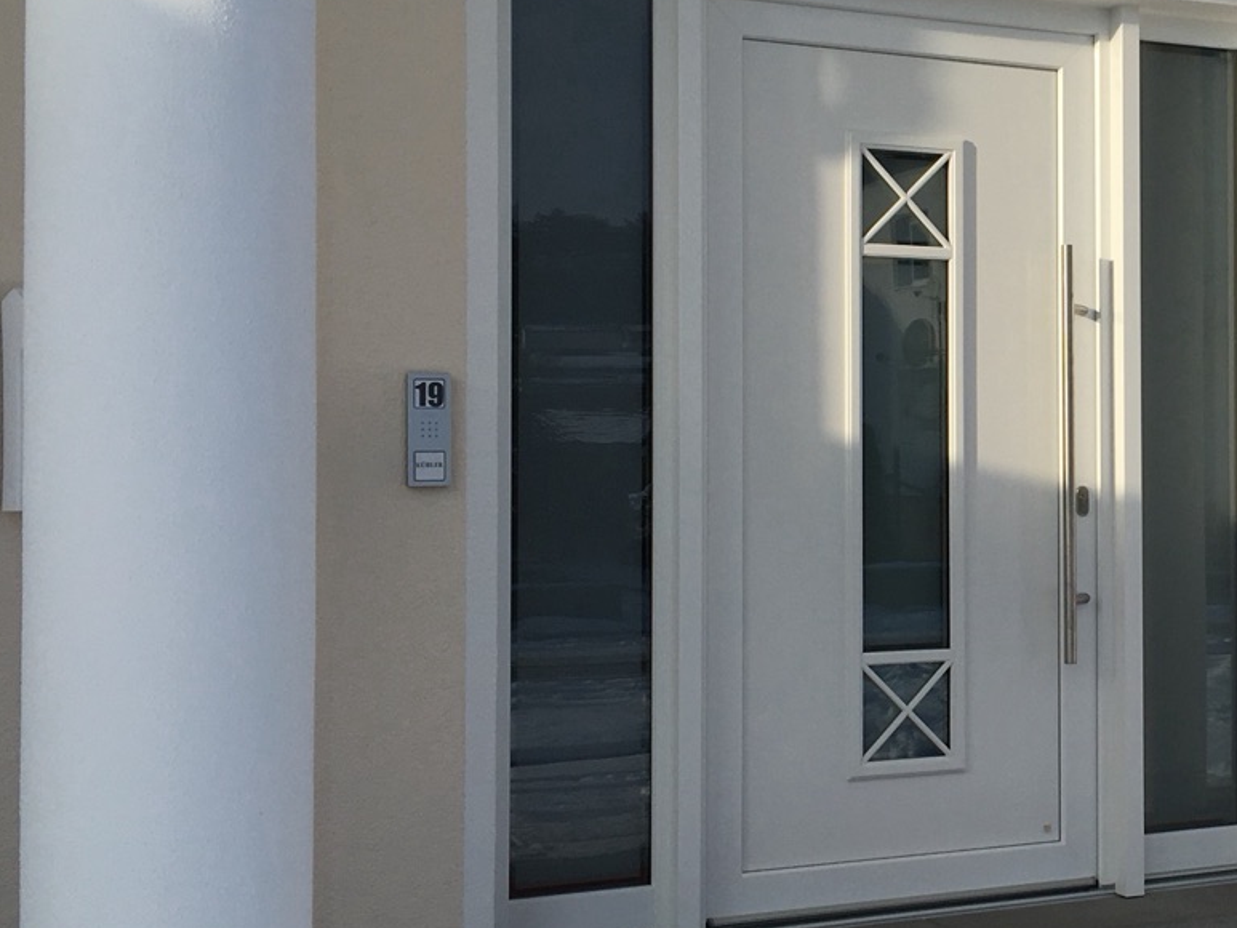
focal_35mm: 60
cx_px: 1141
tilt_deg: +1.4
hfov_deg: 30.6
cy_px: 424
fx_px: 2144
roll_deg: -0.2
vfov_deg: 24.4
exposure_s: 1/1603
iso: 25
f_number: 2.2
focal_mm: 4.15
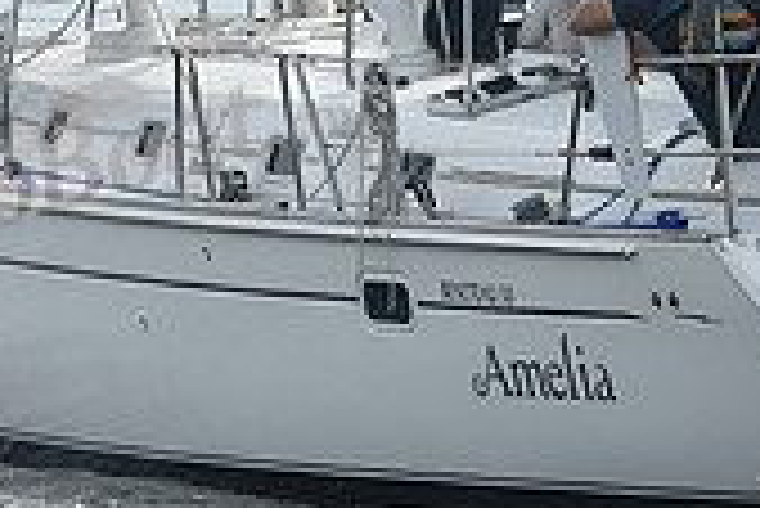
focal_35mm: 515
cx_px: 621
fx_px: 10881
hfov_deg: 4.0
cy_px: -124
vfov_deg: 2.7
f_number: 8
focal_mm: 150
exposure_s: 1/1250
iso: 320
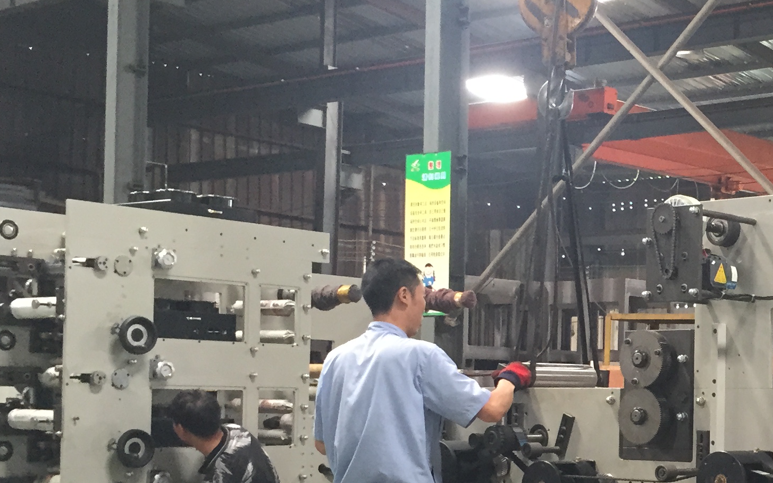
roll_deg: -2.7
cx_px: 769
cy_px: 389
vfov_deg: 18.7
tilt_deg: +1.4
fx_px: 1454
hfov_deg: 28.0
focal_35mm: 69
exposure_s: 1/30
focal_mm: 4.15
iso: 125
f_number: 2.2
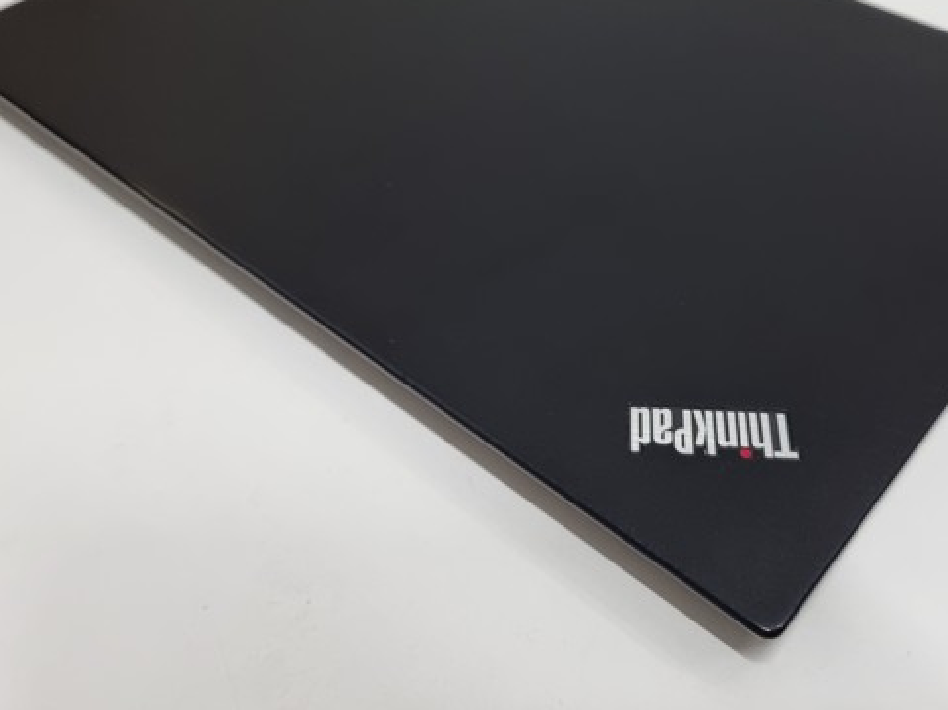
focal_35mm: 36
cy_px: 277
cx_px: 524
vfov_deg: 39.4
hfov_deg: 51.3
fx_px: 985
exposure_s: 1/100
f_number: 1.8
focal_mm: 5.4
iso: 125
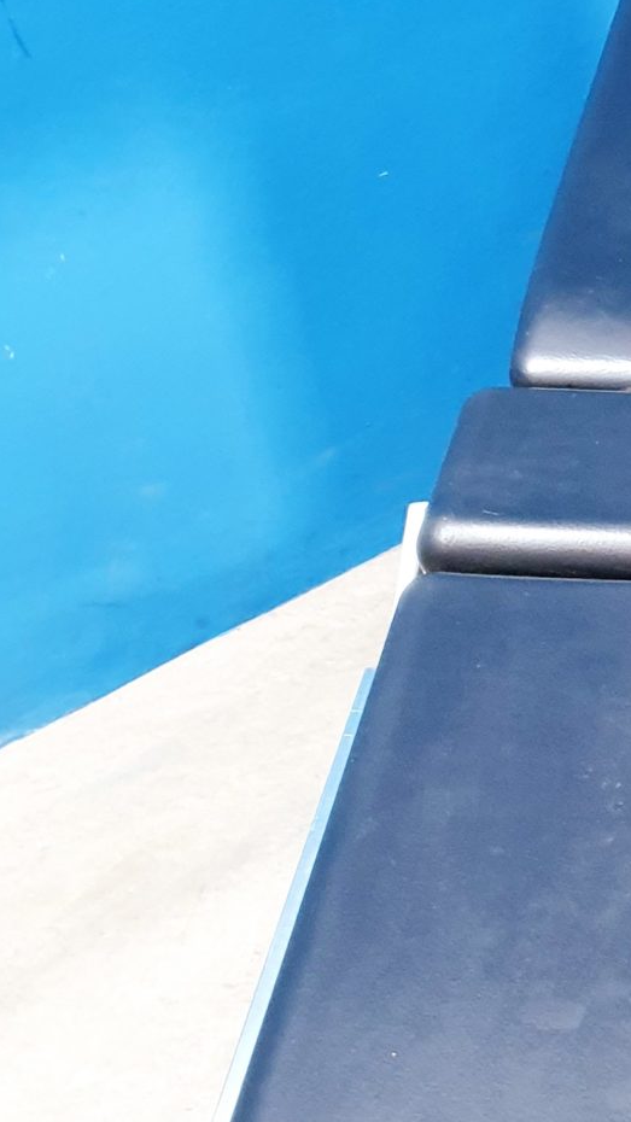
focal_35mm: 78
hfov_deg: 14.3
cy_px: 900
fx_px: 2321
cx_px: 982
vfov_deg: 26.7
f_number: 1.5
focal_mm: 4.3
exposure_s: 1/50
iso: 400
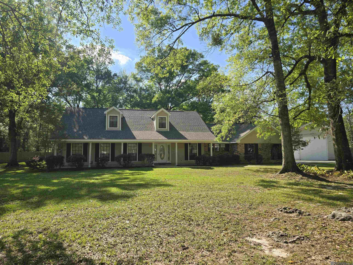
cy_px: 132
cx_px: 176
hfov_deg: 73.9
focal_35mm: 23
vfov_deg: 58.9
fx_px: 235
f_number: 1.7
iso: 12
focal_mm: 6.3
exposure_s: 1/579
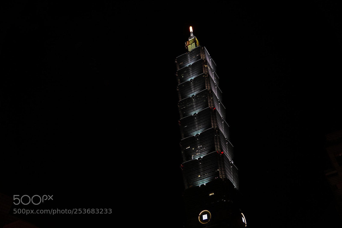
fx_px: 285
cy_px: 114
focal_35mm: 30
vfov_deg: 43.6
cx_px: 171
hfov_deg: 61.9
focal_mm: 20
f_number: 2.8
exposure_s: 1/8
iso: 100
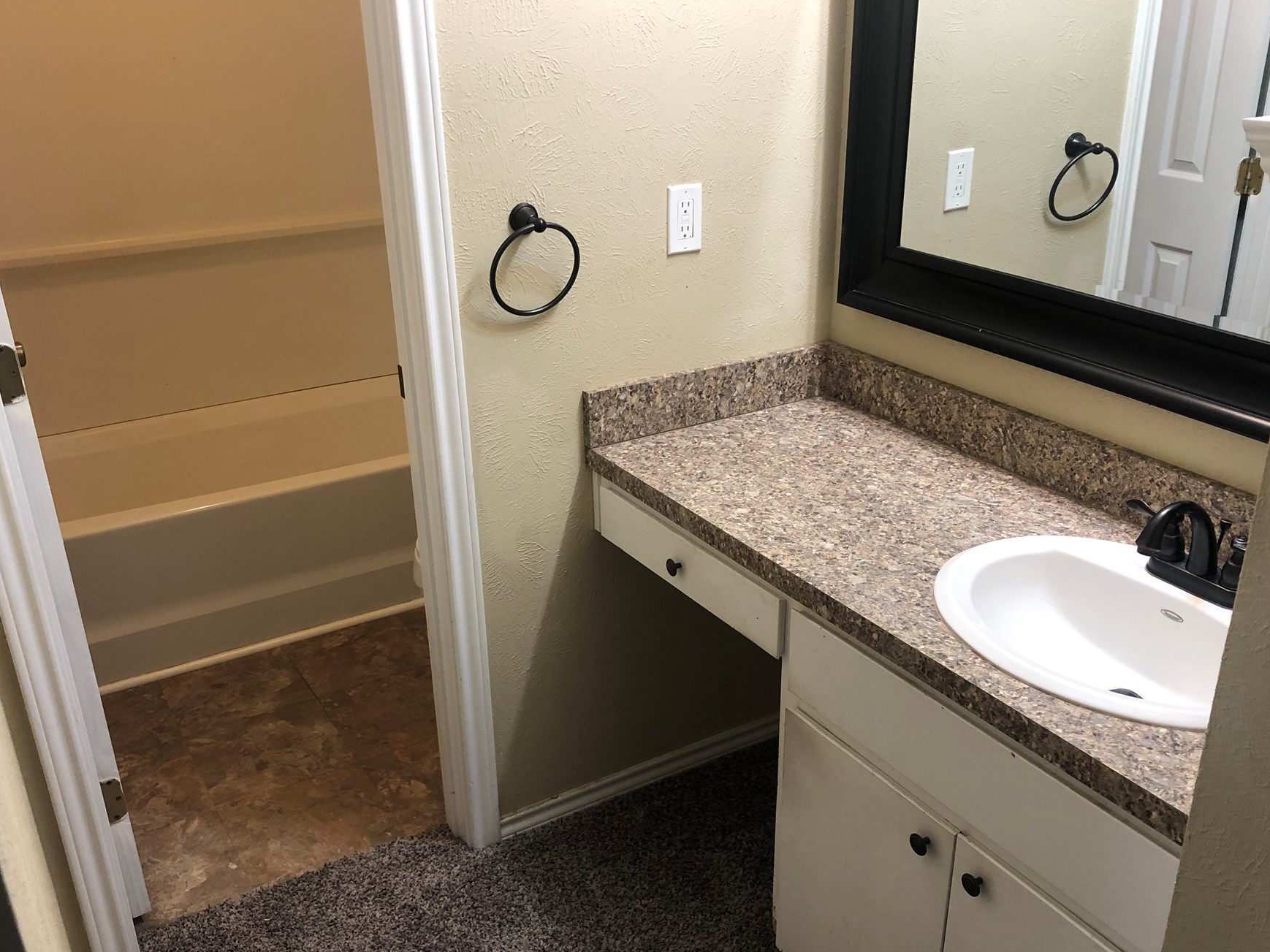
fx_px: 1211
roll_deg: +0.8
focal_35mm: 33
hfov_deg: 55.3
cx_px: 660
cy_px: 554
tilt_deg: -25.2
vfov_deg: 42.8
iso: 40
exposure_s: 1/20
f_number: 1.8
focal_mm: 3.99
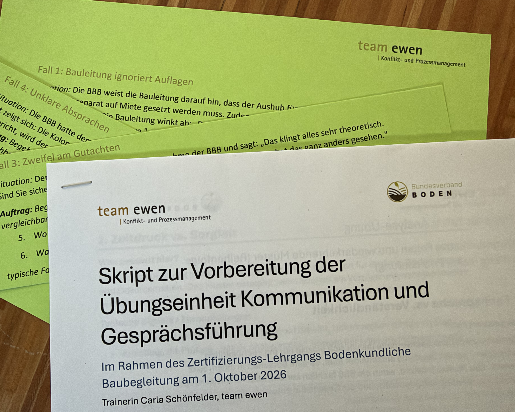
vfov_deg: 53.2
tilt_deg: -84.9
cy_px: 210
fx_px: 412
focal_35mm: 27
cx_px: 256
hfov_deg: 64.1
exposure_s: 1/110
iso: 320
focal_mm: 2.22
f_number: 2.2
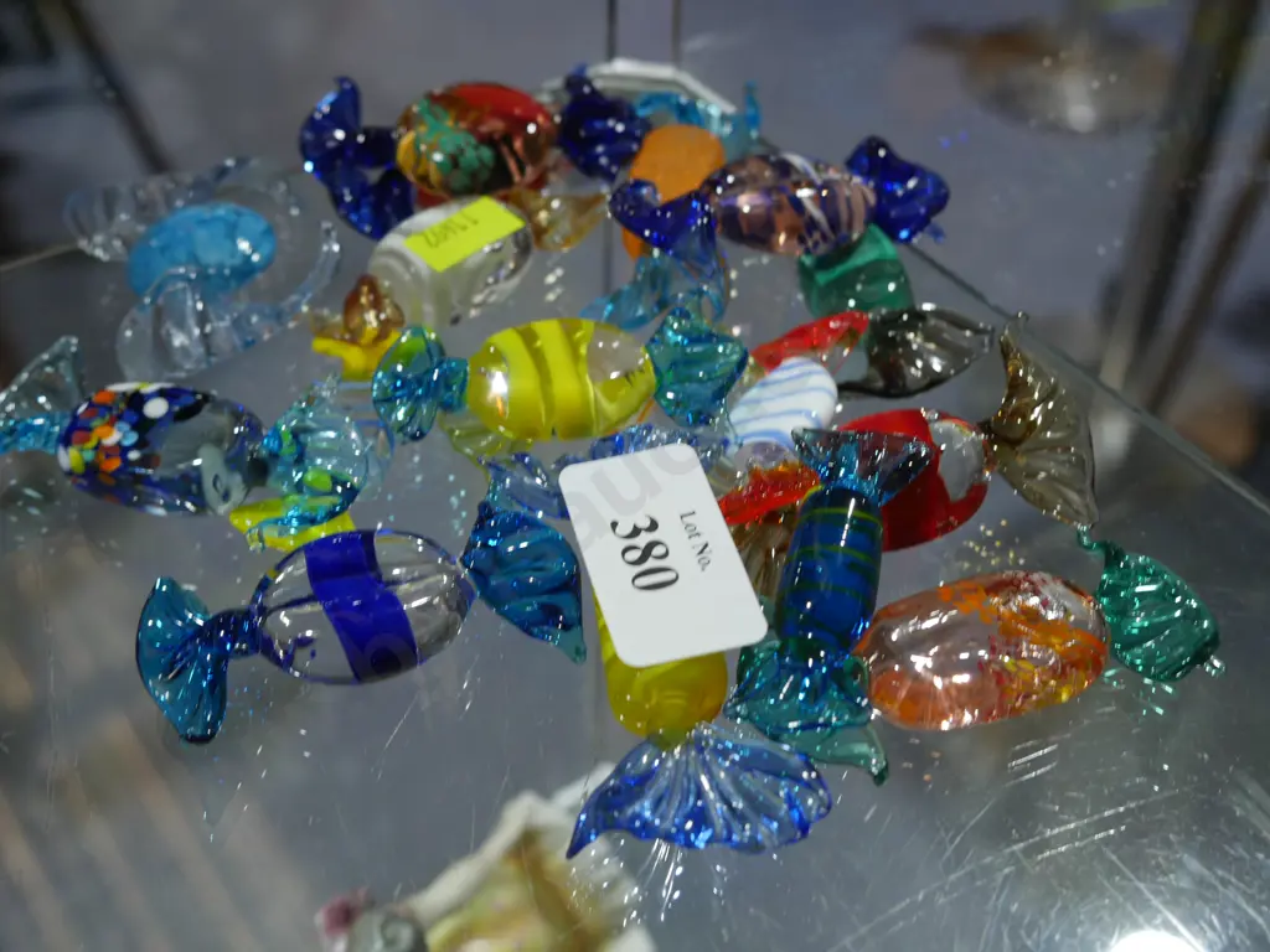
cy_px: 476
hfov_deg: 46.8
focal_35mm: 40
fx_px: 1468
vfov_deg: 36.0
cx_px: 635
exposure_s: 1/60
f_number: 4.5
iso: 250
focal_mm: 20
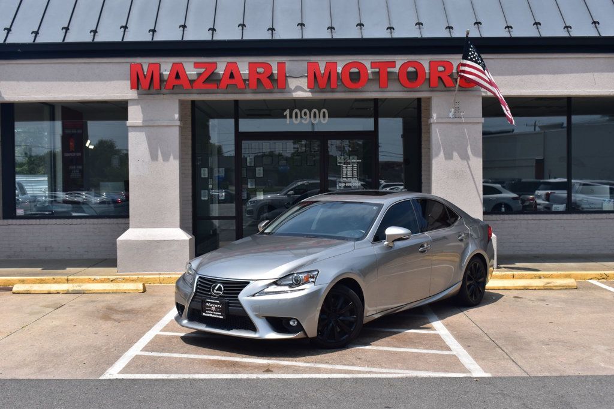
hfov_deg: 41.1
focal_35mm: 48
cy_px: 204
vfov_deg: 28.1
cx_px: 307
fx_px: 818
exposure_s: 1/500
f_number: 11
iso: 280
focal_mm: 32
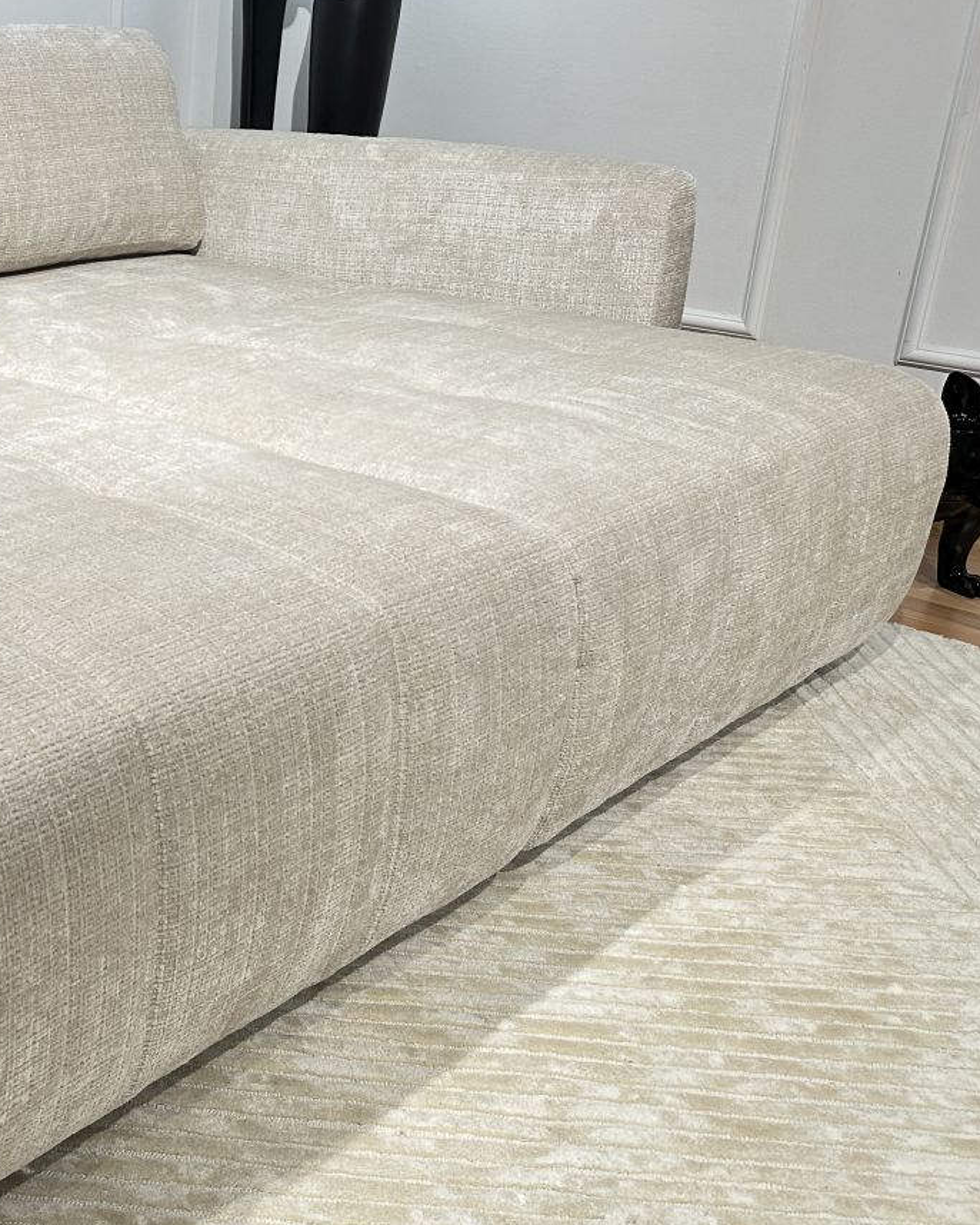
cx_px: -70
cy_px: 557
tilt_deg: -20.3
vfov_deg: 44.7
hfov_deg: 32.5
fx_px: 1486
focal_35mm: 41
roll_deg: +0.8
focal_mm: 6.86
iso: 125
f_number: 1.78
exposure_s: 1/100
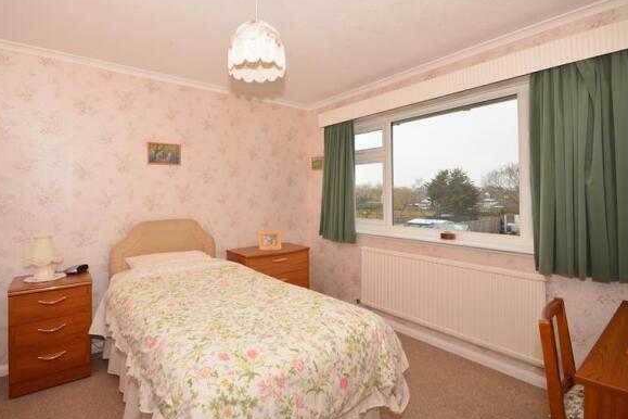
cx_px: 281
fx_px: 297
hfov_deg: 92.9
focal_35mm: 17
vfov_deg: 70.3
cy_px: 189
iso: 400
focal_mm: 10
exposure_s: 1/200
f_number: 8
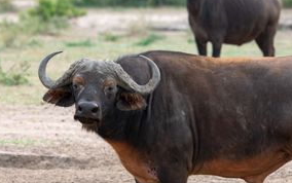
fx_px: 5854
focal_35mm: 735
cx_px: 138
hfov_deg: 2.9
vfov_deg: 1.8
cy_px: 105
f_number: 10
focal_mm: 400
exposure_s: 1/100
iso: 250
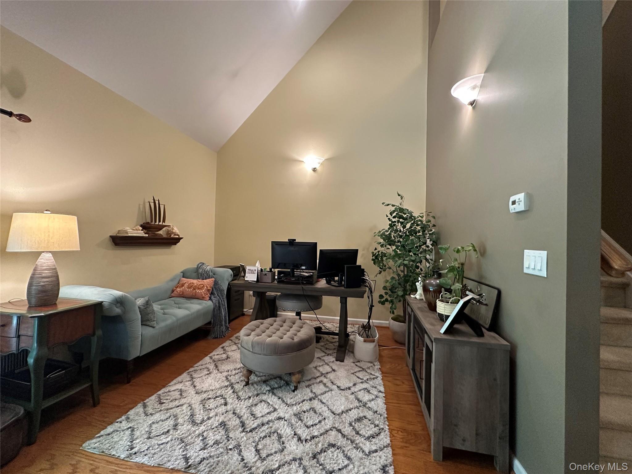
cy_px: 237
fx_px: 256
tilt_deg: +2.0
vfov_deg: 85.7
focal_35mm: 14
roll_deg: -1.2
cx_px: 316
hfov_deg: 102.1
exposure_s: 1/60
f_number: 2.2
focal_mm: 2.22
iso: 500
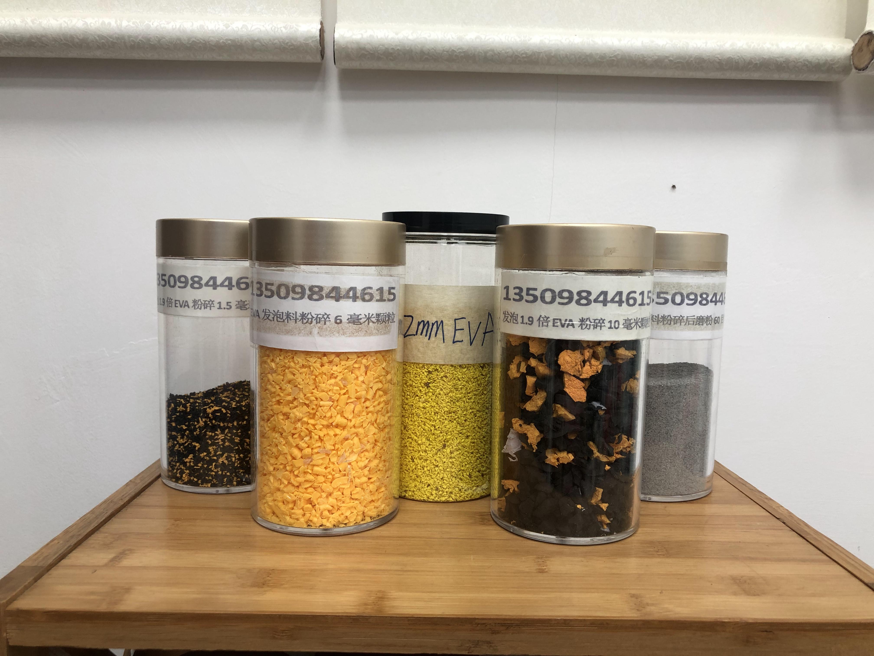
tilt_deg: -5.7
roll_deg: -2.0
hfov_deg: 63.4
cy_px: 328
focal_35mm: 28
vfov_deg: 49.7
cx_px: 437
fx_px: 707
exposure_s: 1/33
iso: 20
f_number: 1.8
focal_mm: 3.99
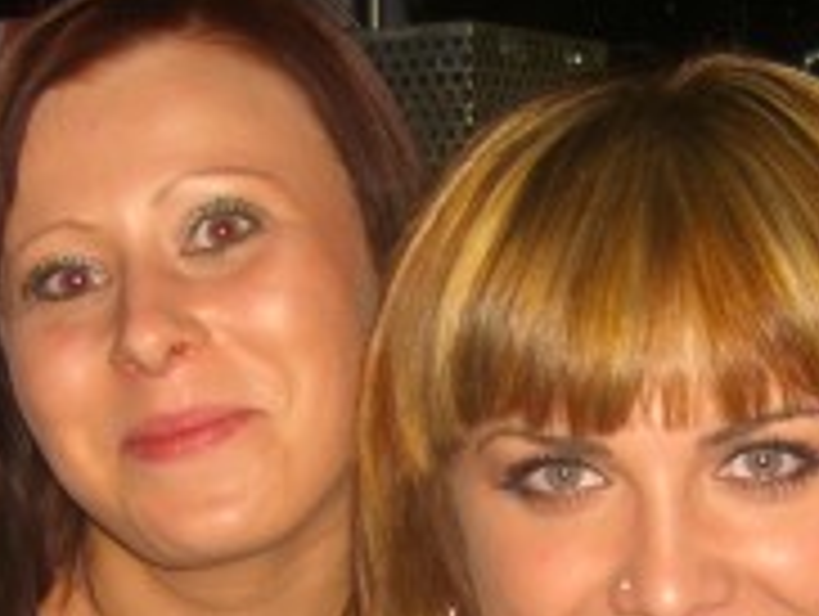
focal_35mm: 125
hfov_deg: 15.7
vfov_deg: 11.6
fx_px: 2961
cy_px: 746
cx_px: 590
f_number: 2.8
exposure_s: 1/60
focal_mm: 7.9
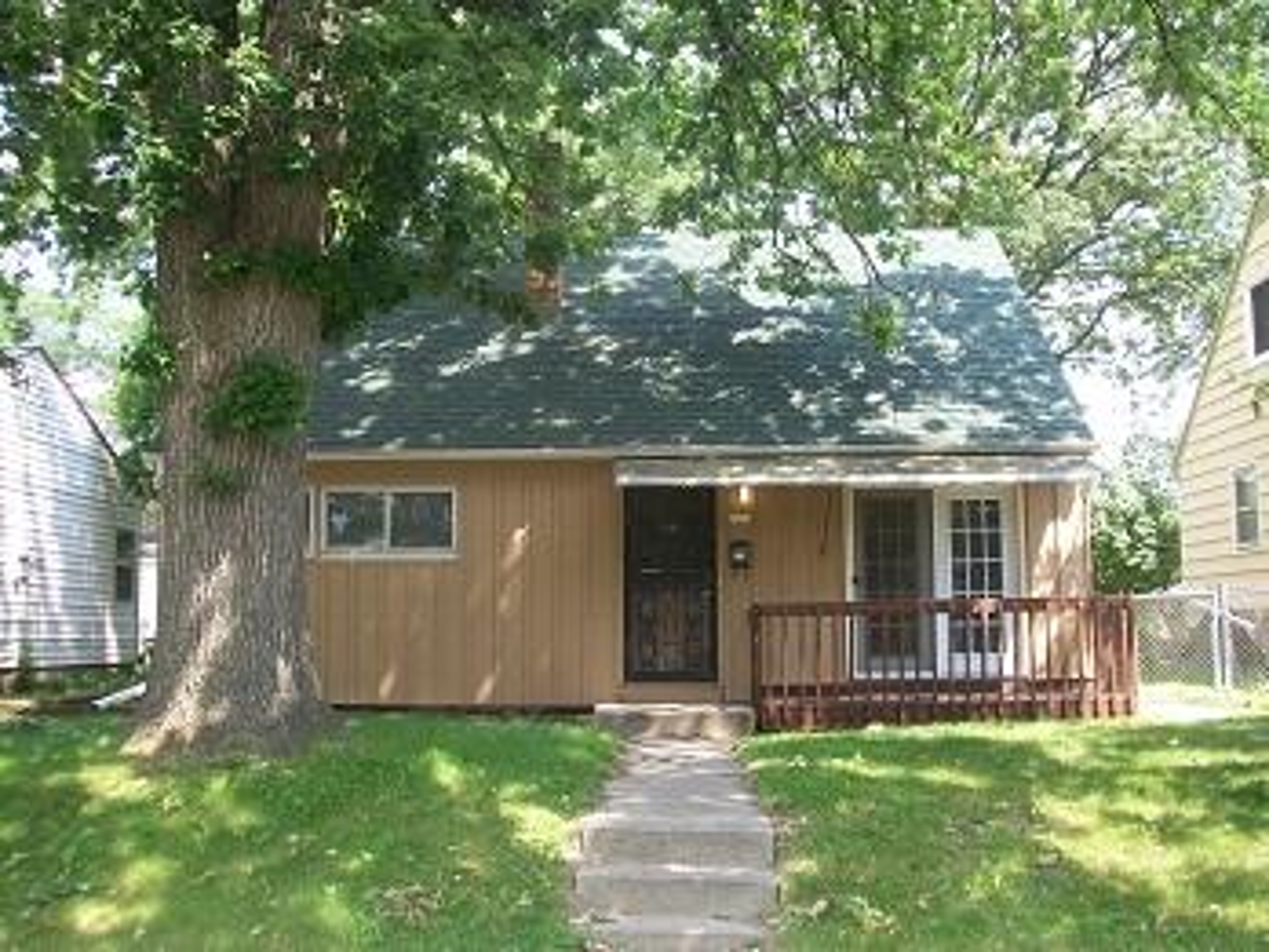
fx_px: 1320
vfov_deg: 39.7
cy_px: 476
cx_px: 634
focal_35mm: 36
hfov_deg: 51.4
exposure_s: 1/160
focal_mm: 6
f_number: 2.7
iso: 64
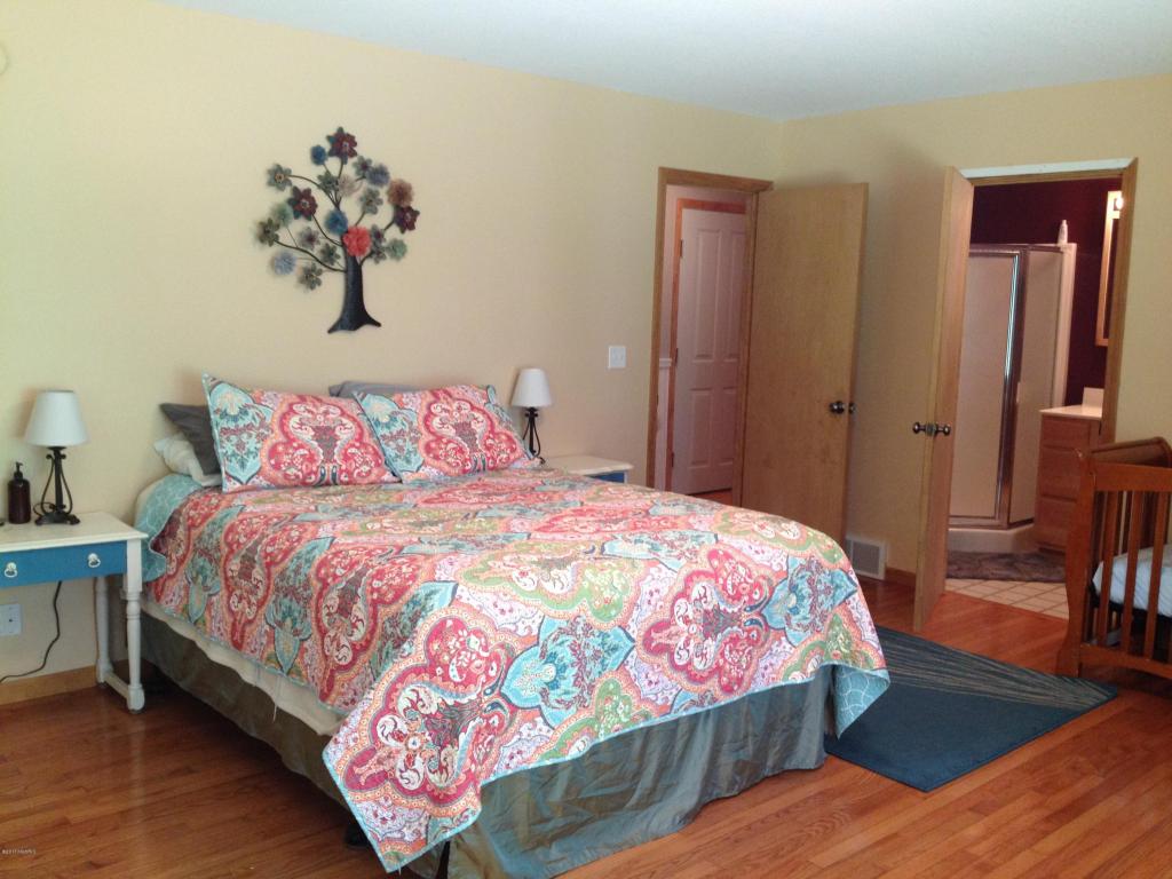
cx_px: 586
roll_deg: -1.9
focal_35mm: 35
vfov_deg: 40.7
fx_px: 1185
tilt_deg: -7.3
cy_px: 440
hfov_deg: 52.6
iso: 160
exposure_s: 1/20
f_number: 2.4
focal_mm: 4.28
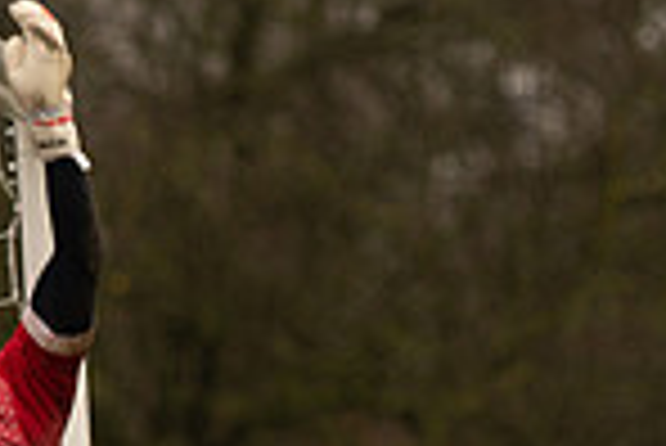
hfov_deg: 3.0
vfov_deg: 2.0
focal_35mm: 686
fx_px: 12703
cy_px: 498
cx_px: 140
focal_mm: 175
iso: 400
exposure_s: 1/400
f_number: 3.2
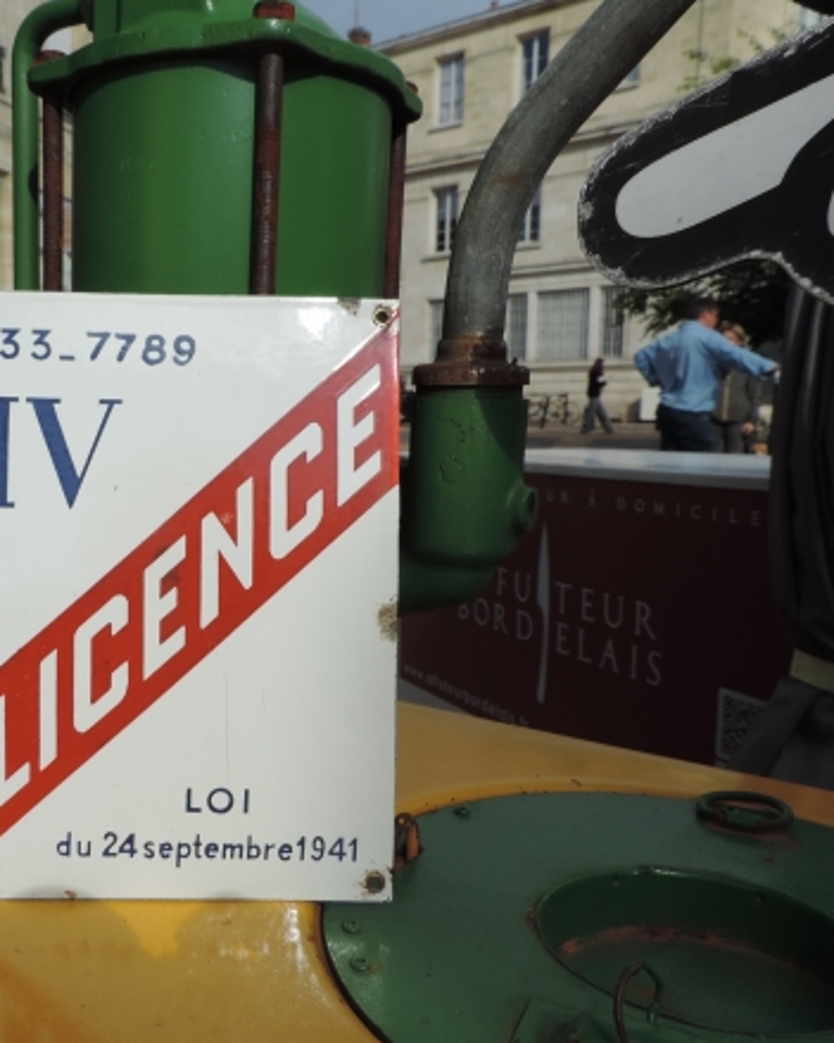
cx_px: 214
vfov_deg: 55.7
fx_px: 988
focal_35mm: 32
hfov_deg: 44.3
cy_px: 527
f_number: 3.7
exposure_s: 1/1250
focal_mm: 4.3
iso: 80
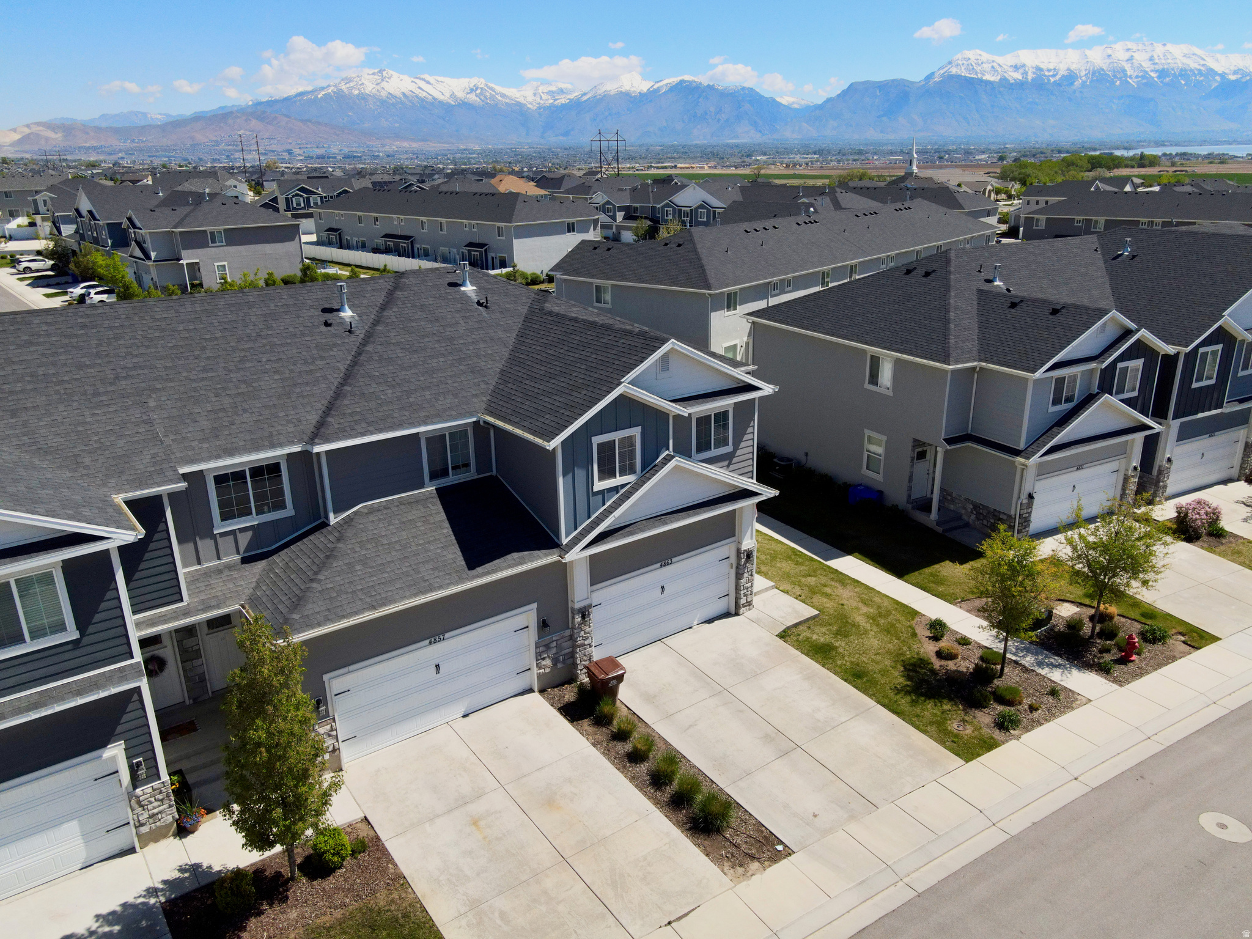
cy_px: 470
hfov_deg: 71.6
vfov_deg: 56.8
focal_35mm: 24
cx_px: 626
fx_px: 868
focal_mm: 4.5
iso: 100
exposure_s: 1/1500
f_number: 2.8
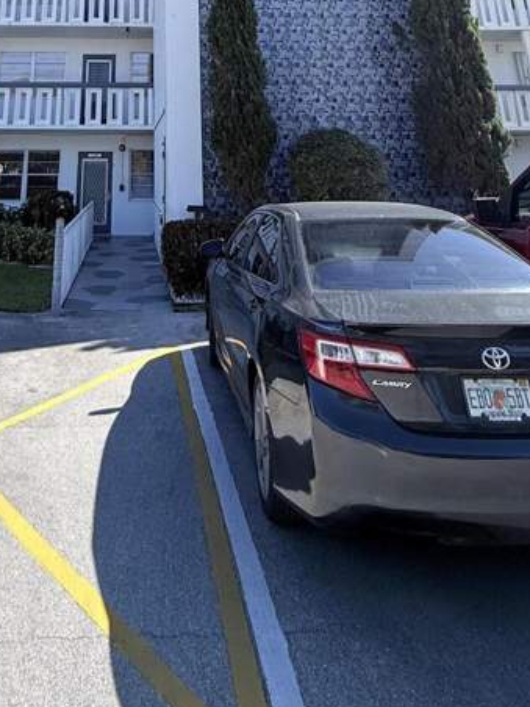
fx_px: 674
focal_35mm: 33
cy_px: -78
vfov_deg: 42.7
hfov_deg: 42.0
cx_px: 153
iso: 50
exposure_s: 1/1235
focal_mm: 2.22
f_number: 2.2
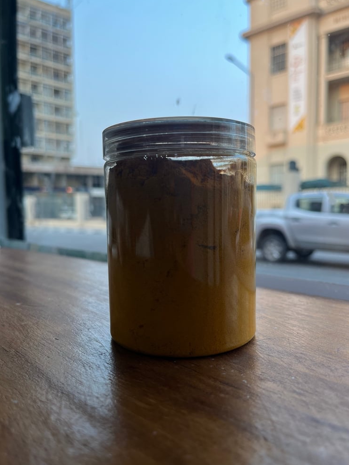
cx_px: 180
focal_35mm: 27
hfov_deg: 51.4
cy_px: 236
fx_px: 363
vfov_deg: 65.3
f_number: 1.6
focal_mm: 5.1
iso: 32
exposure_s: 1/100
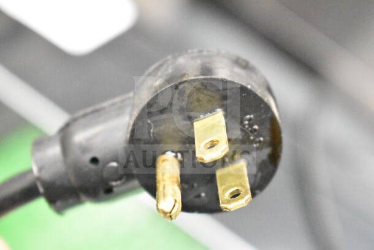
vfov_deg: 16.6
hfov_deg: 24.6
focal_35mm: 82
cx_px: 187
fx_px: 857
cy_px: 125
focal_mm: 55
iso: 22800
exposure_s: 1/100
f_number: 5.6
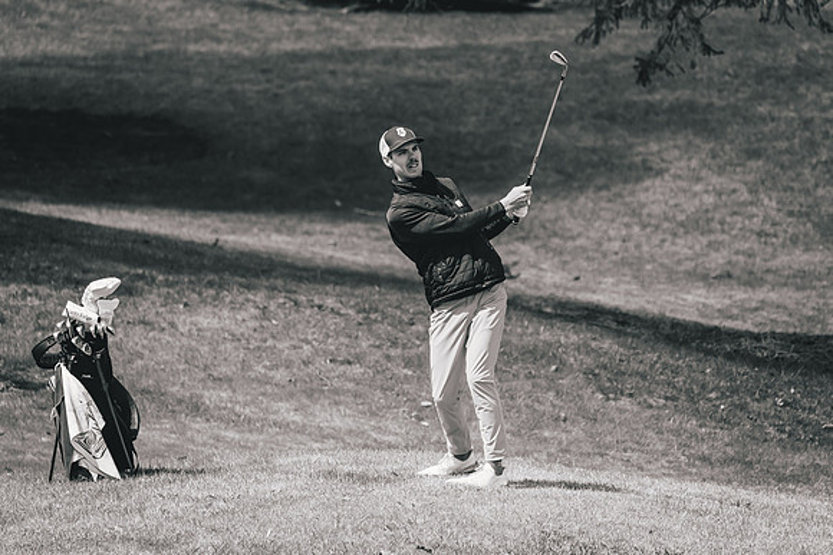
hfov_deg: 4.6
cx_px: 448
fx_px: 10265
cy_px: 265
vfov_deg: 3.1
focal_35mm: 444
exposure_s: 1/2500
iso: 640
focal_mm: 339
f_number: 6.3
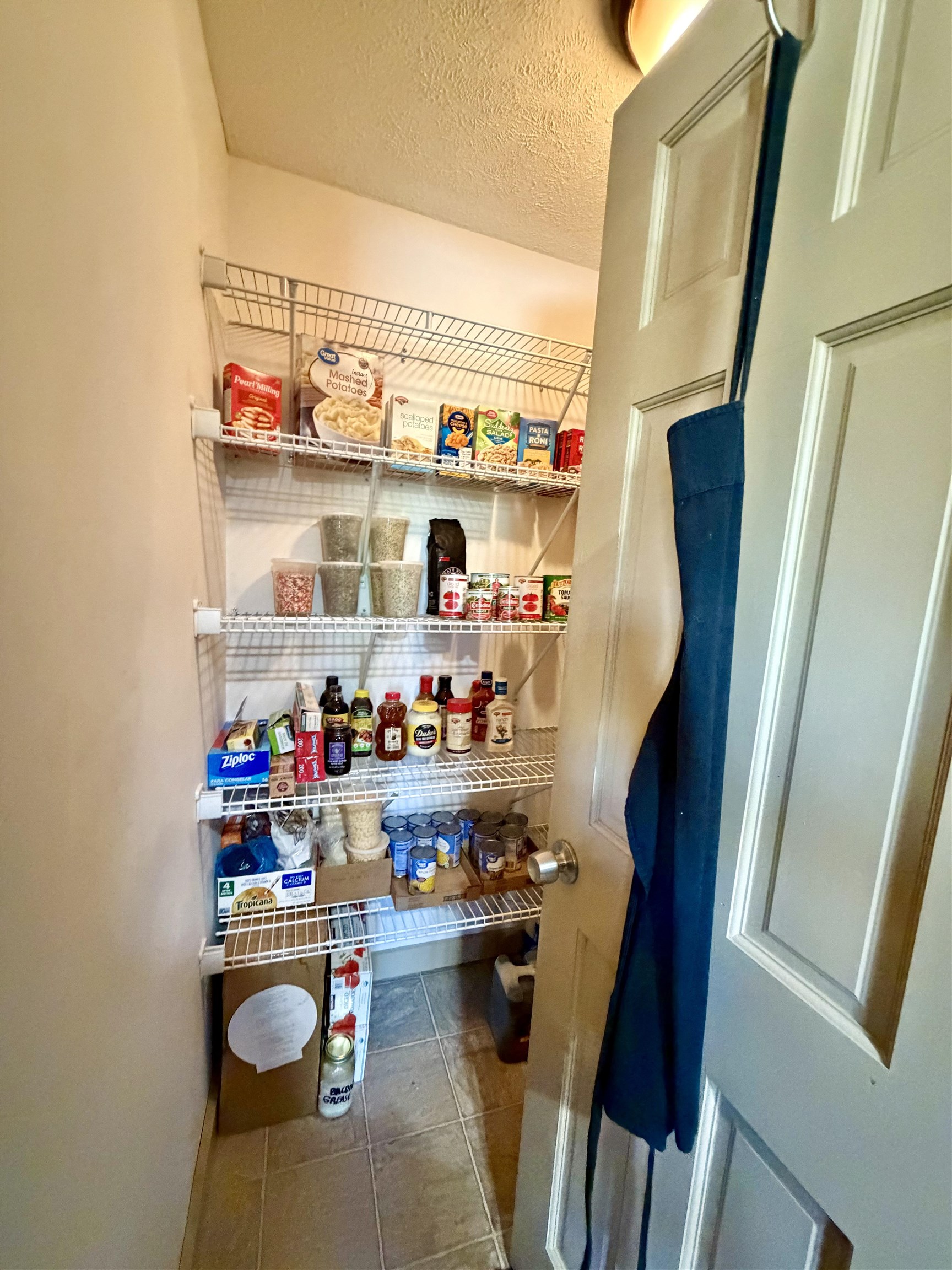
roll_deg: -3.8
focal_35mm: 14
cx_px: 476
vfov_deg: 102.1
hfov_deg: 85.7
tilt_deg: -7.2
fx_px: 513
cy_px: 635
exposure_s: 1/60
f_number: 2.2
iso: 1250
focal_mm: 2.22
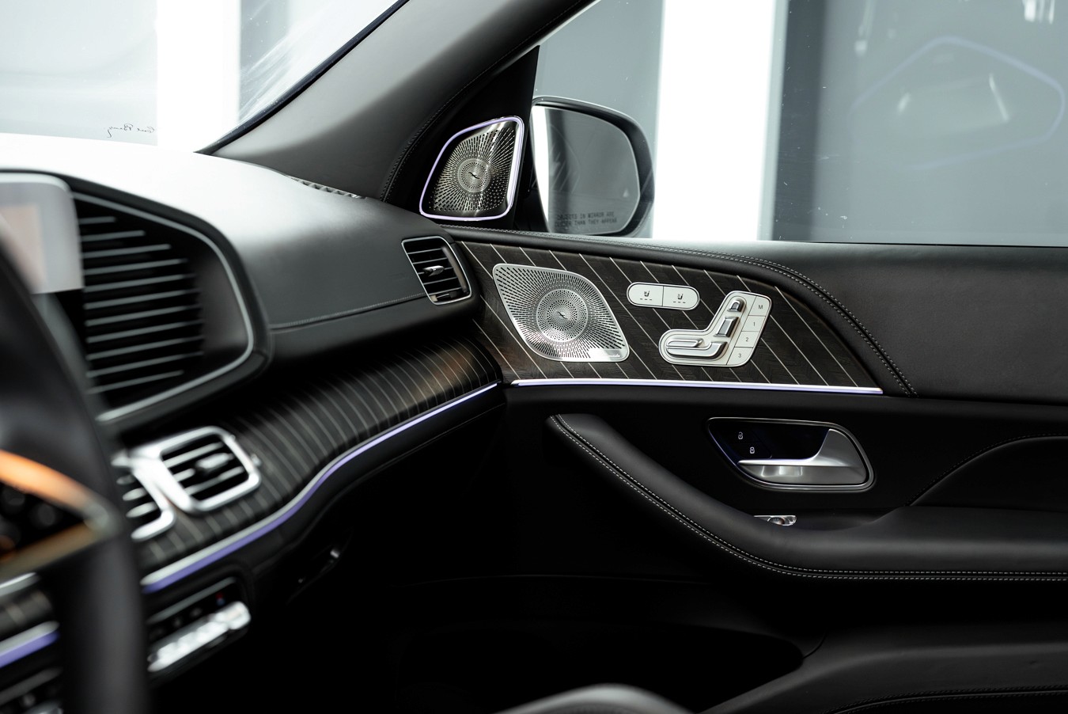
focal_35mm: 50
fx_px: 1484
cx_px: 534
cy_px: 357
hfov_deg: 39.6
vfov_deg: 27.0
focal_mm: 50
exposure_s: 1/250
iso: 5000
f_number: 2.8
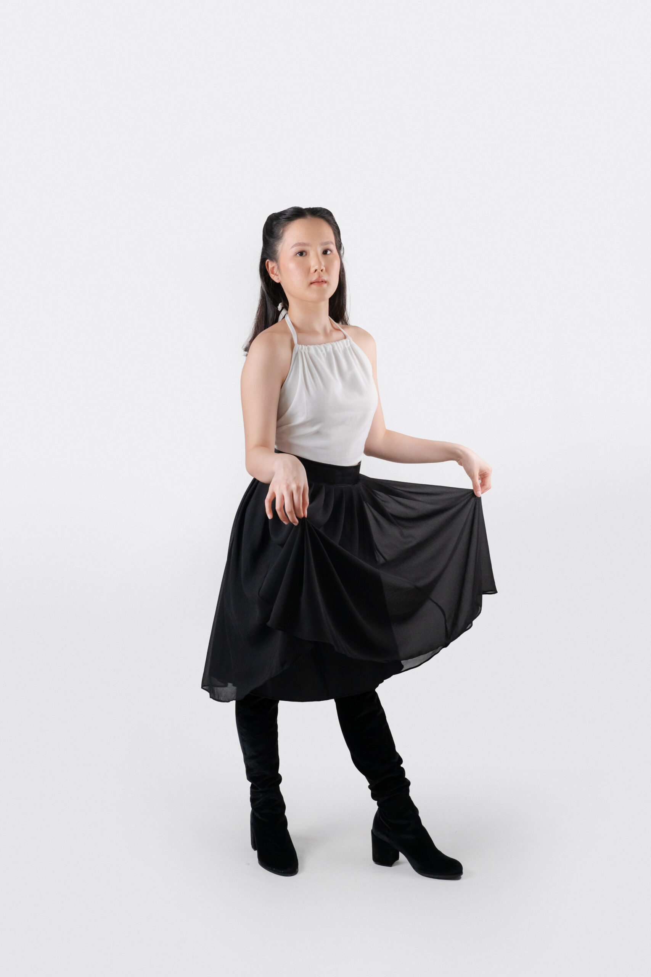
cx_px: 326
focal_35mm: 43
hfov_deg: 31.2
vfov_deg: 45.4
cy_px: 488
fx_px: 1166
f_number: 8
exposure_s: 1/125
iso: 1600
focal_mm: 43
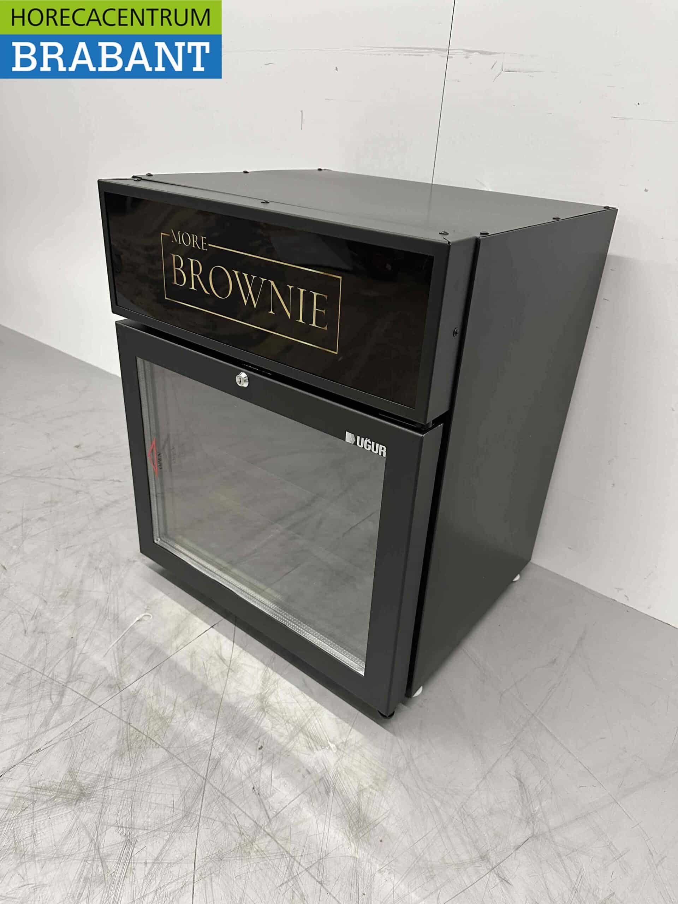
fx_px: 627
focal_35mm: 24
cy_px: 452
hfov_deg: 56.8
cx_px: 339
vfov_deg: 71.6
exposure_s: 1/50
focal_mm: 6.86
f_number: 1.78
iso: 250
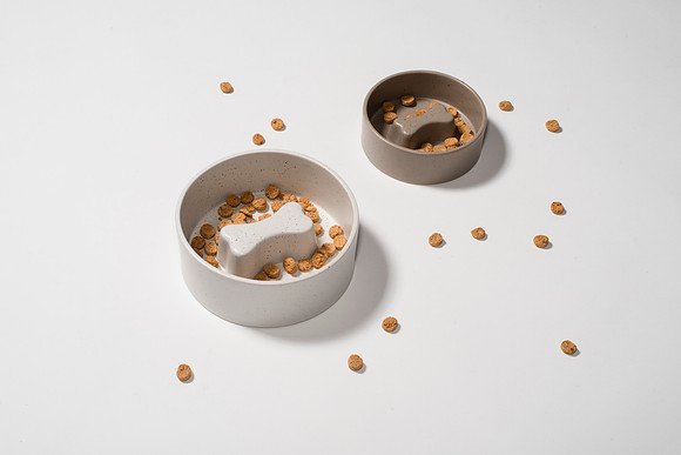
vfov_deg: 23.9
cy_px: 237
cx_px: 344
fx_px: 1075
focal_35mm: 57
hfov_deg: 35.1
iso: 250
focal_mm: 50
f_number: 16
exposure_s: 1/250
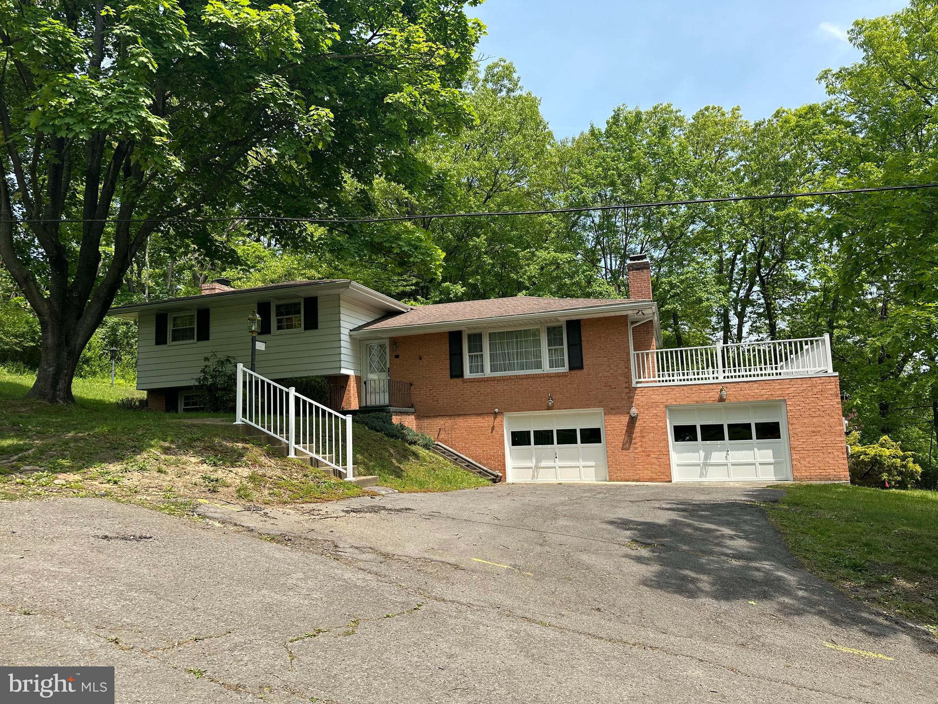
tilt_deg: +7.7
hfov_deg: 71.6
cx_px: 469
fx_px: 650
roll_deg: +2.1
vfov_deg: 56.8
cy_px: 352
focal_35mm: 24
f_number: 1.78
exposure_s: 1/2525
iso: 80
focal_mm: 6.86
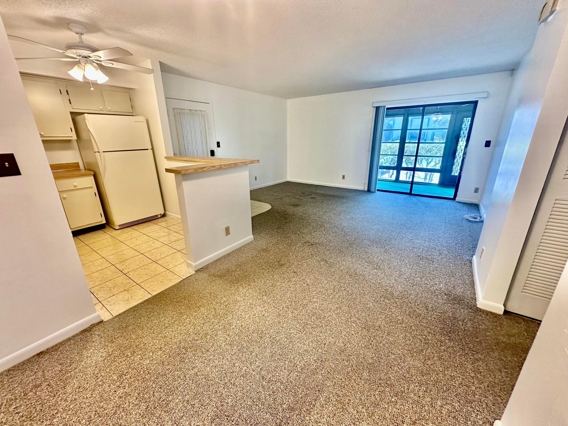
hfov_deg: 102.1
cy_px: 213
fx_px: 230
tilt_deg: -18.3
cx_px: 284
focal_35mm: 14
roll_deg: +0.7
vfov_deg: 85.7
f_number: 2.2
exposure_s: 1/60
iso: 200
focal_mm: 2.22
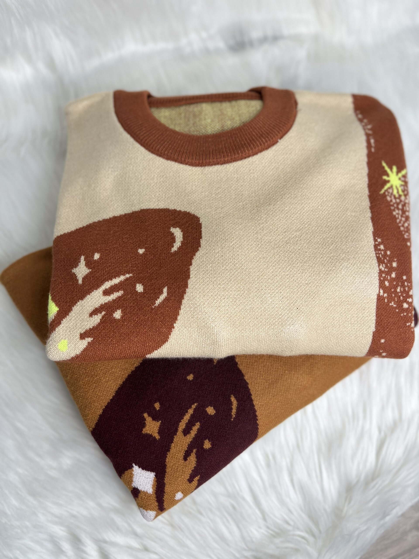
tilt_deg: -76.7
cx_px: 210
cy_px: 280
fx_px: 420
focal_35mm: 26
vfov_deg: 67.3
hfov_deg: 53.1
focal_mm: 5.1
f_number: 1.6
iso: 40
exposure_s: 1/263
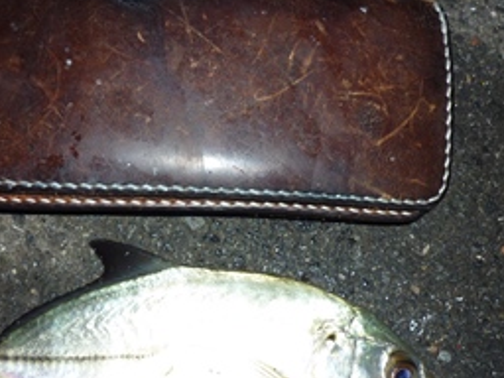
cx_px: 185
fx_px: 568
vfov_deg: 36.5
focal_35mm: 39
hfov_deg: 47.4
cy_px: 246
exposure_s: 1/125
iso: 100
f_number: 4
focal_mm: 4.4
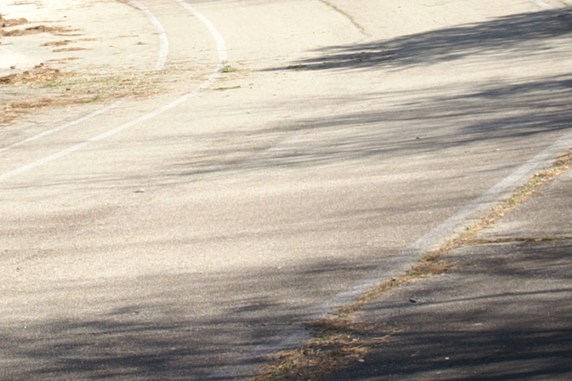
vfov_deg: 10.1
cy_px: -46
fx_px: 2129
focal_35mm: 134
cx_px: 255
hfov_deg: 15.3
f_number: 9
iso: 100
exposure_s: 1/80
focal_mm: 28
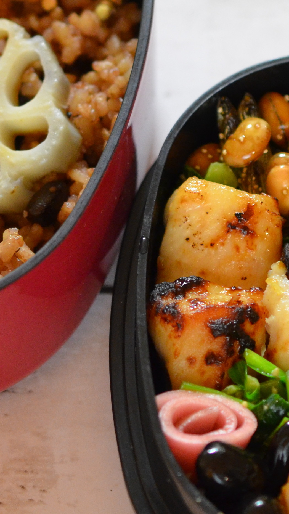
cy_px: 188
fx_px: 2262
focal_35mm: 166
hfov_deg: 7.3
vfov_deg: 13.0
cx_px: 163
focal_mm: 40
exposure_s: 1/25
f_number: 3
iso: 1600
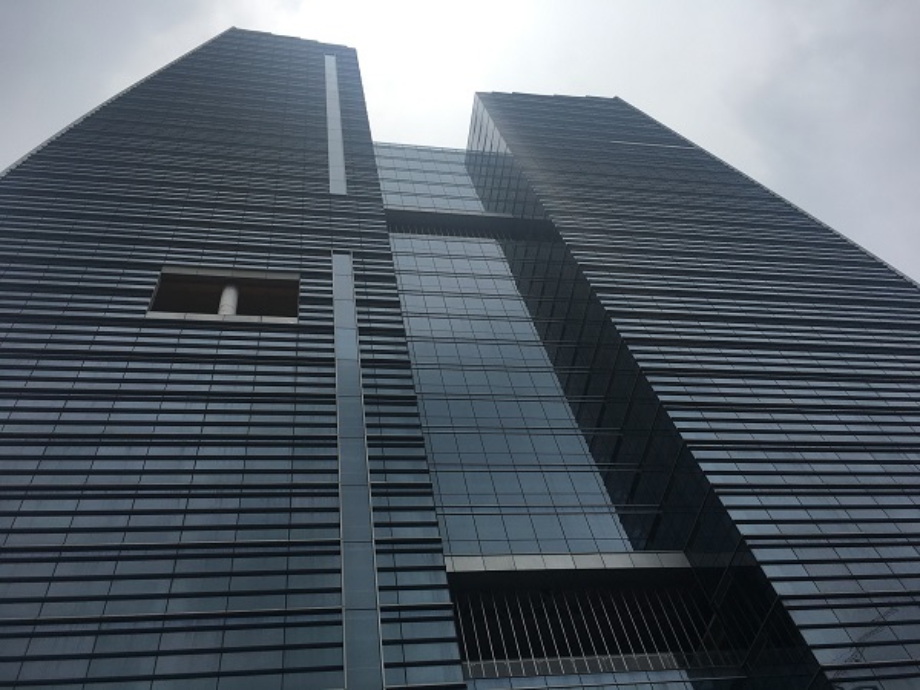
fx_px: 771
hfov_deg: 61.7
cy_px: 345
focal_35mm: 29
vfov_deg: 48.2
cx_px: 460
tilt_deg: +55.5
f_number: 2.2
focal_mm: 4.15
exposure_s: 1/3497
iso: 25
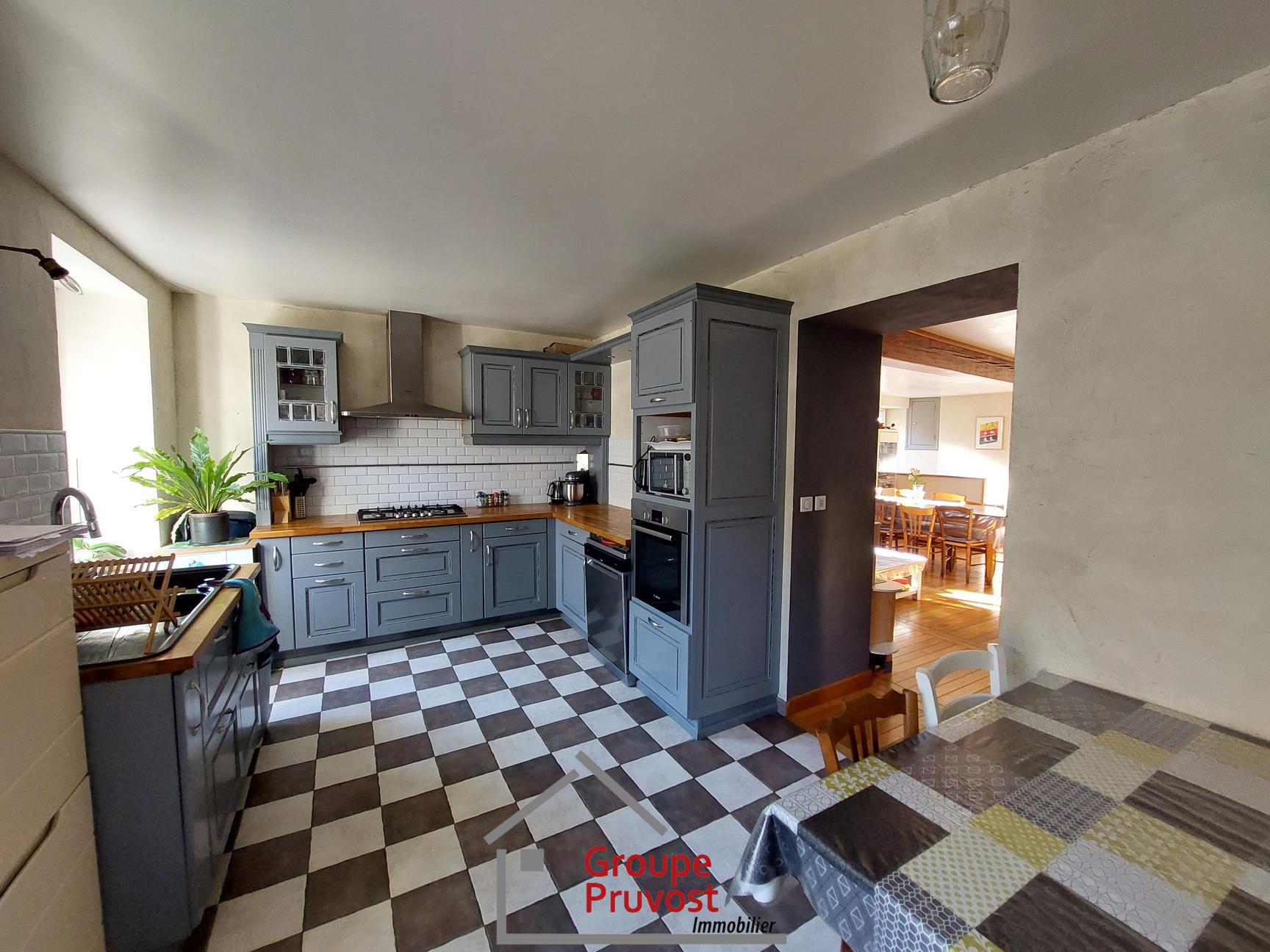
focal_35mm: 13
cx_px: 635
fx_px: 477
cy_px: 476
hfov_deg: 106.2
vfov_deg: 89.9
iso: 250
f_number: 2.2
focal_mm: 1.74
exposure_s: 1/50
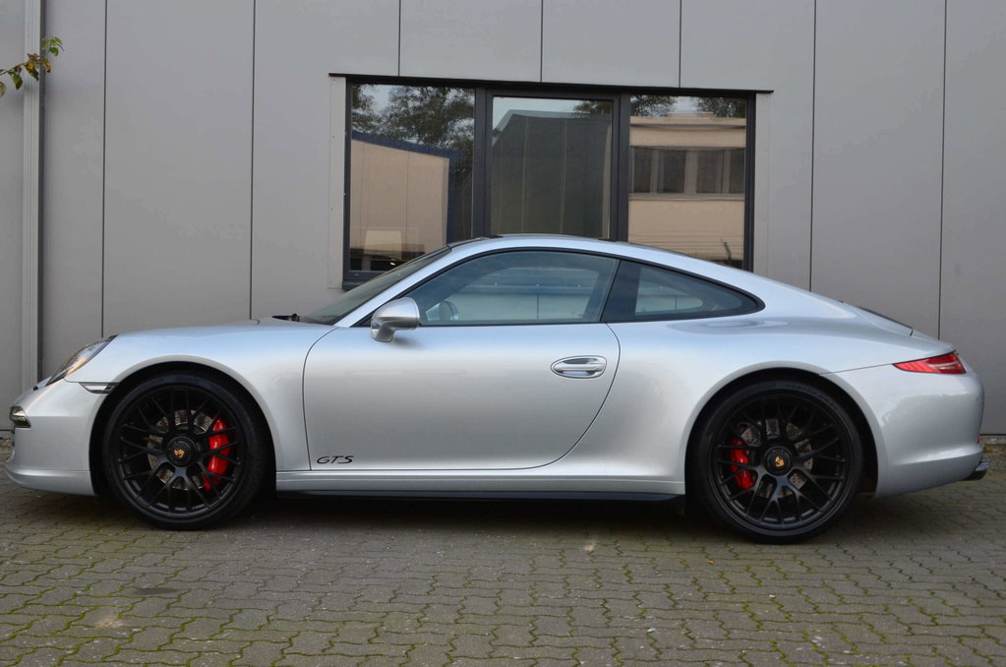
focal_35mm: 42
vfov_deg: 31.8
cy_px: 334
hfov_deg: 46.5
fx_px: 1171
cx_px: 503
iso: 400
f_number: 9
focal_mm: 28
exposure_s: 1/30
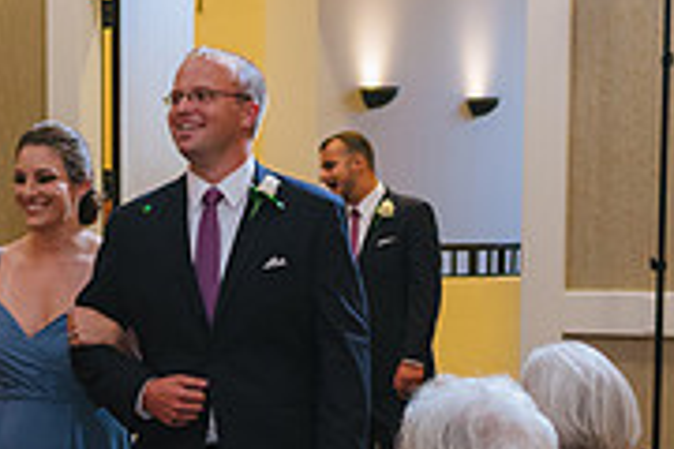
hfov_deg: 17.5
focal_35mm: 113
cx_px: -56
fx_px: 2115
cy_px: 440
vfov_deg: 12.0
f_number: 2.8
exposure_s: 1/125
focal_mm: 35
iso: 1600
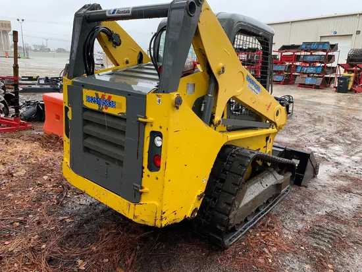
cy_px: 136
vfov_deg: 53.1
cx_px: 181
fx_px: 272
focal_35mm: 26
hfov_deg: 67.3
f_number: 1.8
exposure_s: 1/121
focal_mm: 4.25
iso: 64
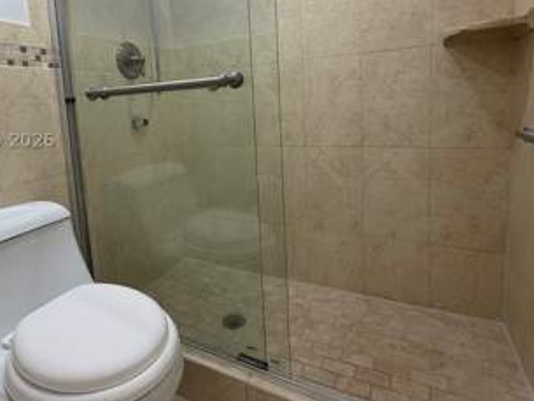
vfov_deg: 60.0
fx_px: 340
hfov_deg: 75.6
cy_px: 140
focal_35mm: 22
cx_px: 215
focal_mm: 2.22
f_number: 2.2
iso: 160
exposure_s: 1/120
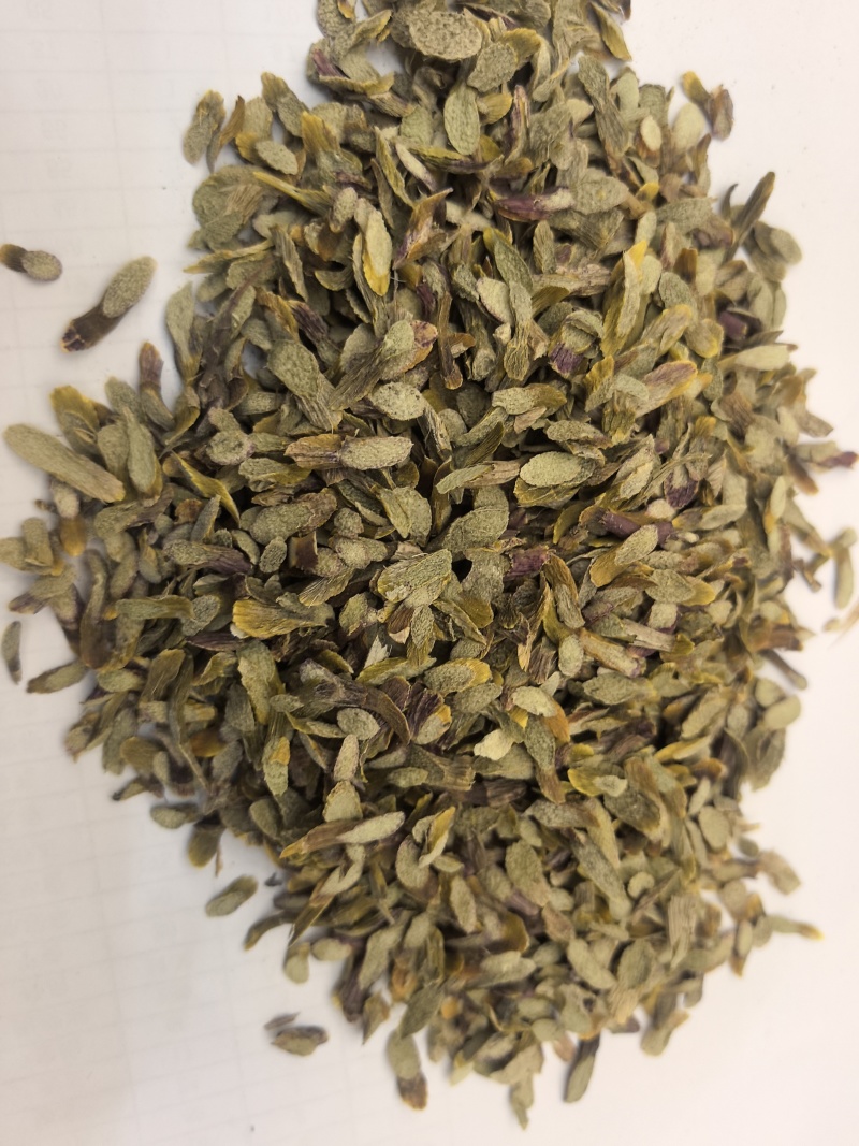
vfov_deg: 65.3
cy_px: 573
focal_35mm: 27
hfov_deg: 51.3
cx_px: 430
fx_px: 894
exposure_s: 1/50
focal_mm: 6.98
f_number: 2
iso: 160
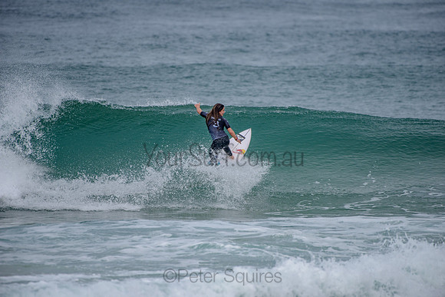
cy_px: 148
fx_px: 6182
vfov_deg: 2.8
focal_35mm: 500
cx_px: 222
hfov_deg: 4.1
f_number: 5.6
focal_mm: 500
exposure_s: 1/2000
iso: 220
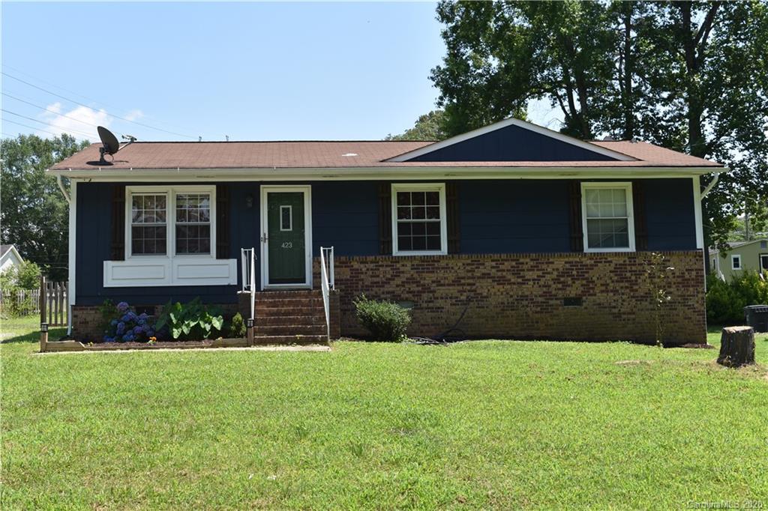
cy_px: 256
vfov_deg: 30.8
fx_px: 928
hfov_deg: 45.0
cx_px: 384
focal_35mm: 44
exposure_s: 1/200
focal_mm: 29
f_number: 9
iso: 100
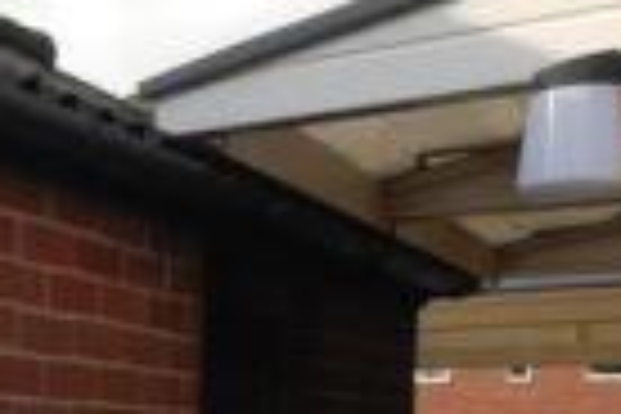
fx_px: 1225
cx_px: -511
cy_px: 479
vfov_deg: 18.3
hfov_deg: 20.1
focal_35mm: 71
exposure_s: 1/160
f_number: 8
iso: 250
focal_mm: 10
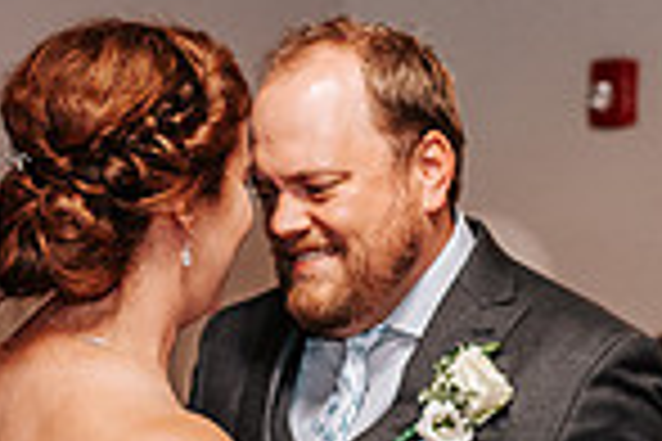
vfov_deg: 8.7
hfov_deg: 13.0
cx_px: 248
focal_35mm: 158
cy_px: 380
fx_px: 2905
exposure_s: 1/200
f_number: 2.2
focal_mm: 35
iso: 1000
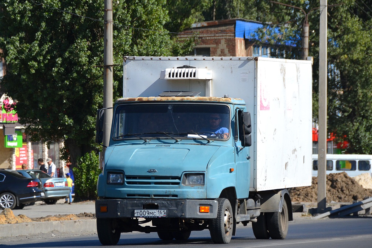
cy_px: 124
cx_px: 186
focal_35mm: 232
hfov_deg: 8.9
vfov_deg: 5.9
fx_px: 2402
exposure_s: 1/1600
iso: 400
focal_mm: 155
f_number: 6.3
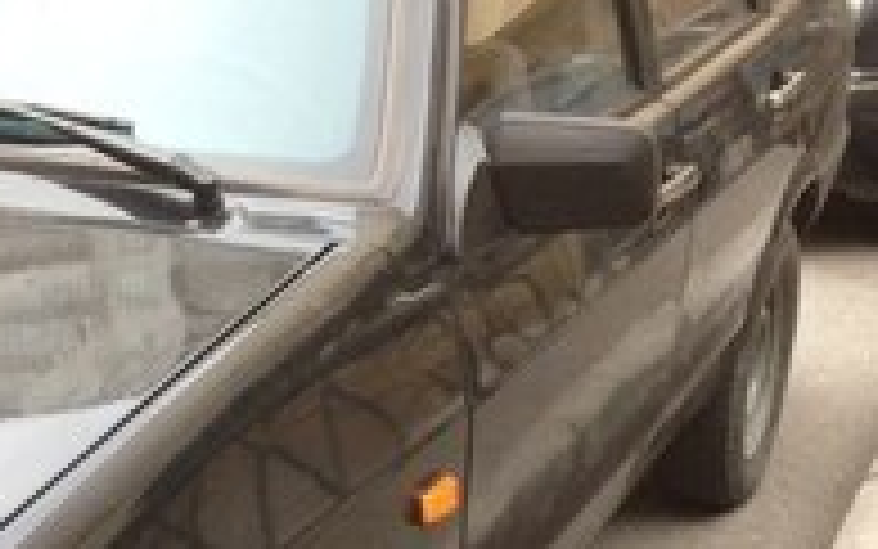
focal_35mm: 89
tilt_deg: -22.1
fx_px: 2130
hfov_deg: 23.2
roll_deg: -2.7
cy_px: 747
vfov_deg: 14.0
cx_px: 293
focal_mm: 4.12
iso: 80
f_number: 2.4
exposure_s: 1/120
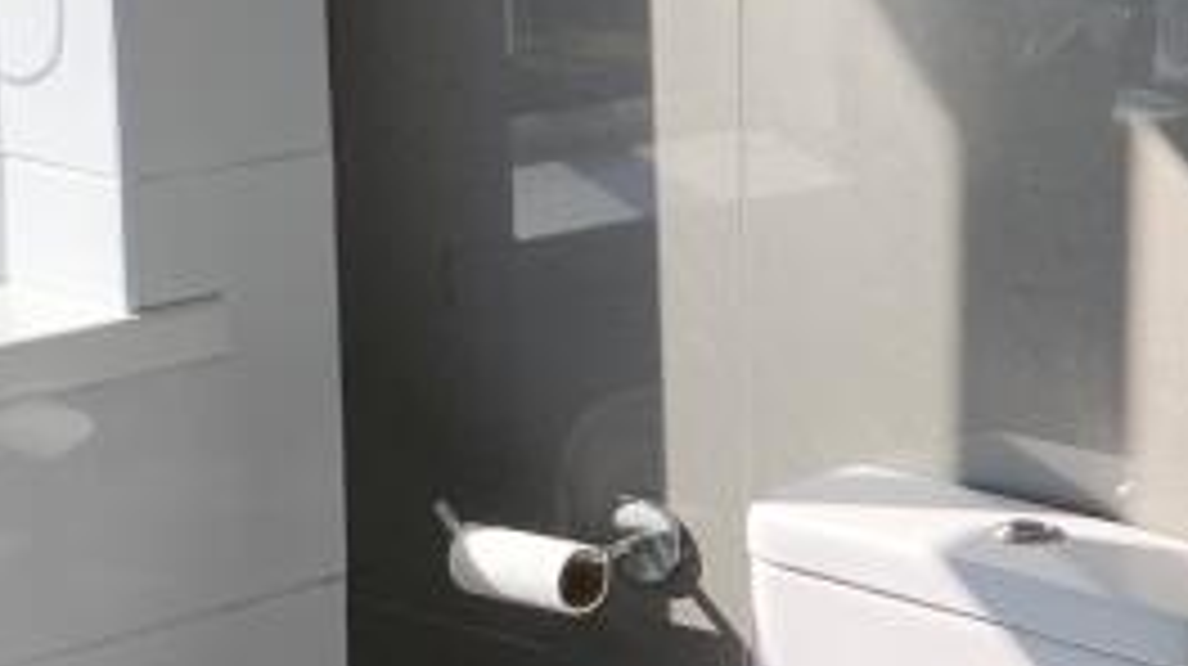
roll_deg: -2.0
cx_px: 1436
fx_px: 3462
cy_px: 666
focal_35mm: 110
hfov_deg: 18.4
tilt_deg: -16.2
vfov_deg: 10.9
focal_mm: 4.25
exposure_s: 1/485
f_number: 1.8
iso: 25
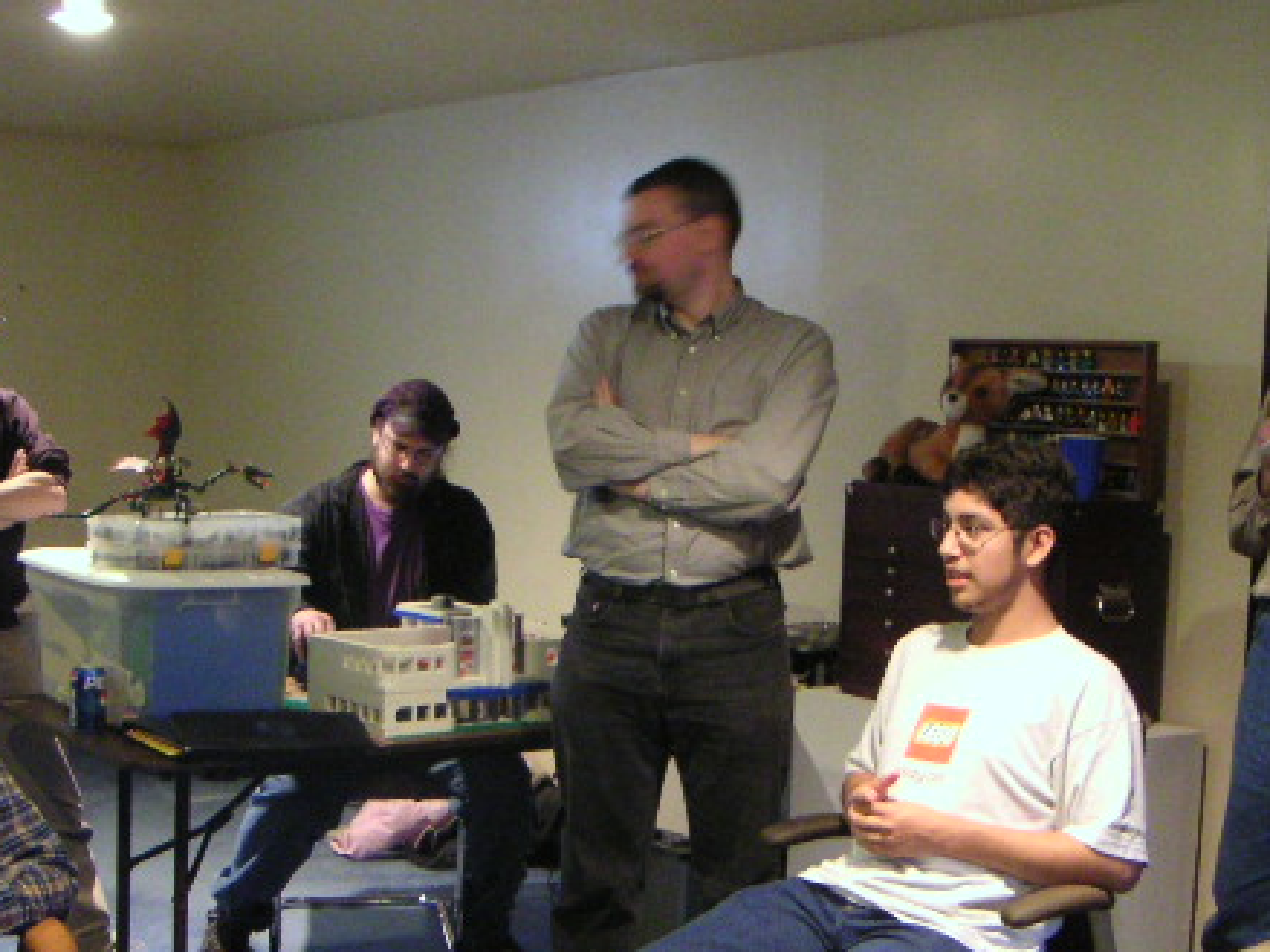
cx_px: 657
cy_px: 579
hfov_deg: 35.5
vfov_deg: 27.0
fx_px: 1981
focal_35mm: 54
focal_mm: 4.8
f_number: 2.8
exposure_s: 1/15
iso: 400
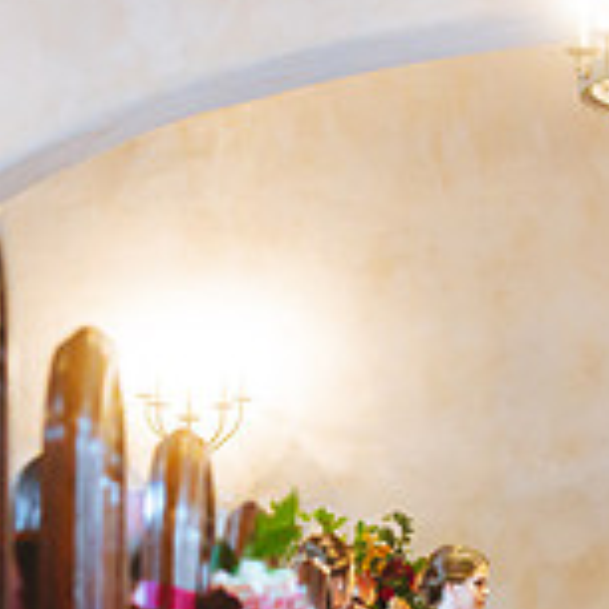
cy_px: 517
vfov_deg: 7.7
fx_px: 4498
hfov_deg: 7.7
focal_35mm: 226
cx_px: 768
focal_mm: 70
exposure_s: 1/125
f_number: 2.8
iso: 4000
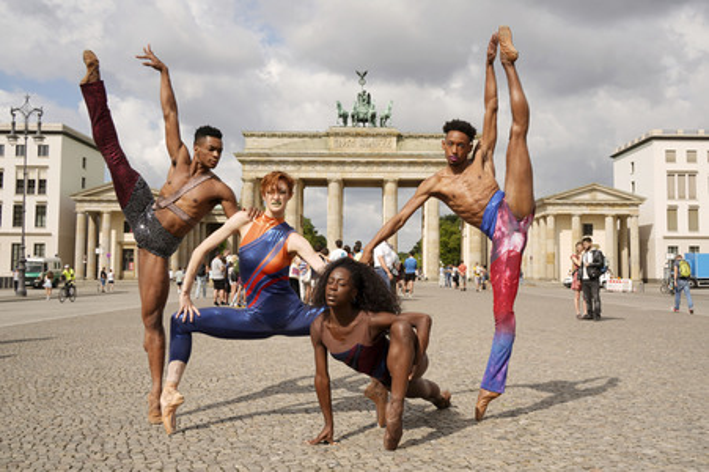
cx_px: 354
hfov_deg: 55.8
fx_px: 669
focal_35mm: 34
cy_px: 236
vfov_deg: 38.8
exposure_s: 1/250
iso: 50
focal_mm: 34
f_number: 8
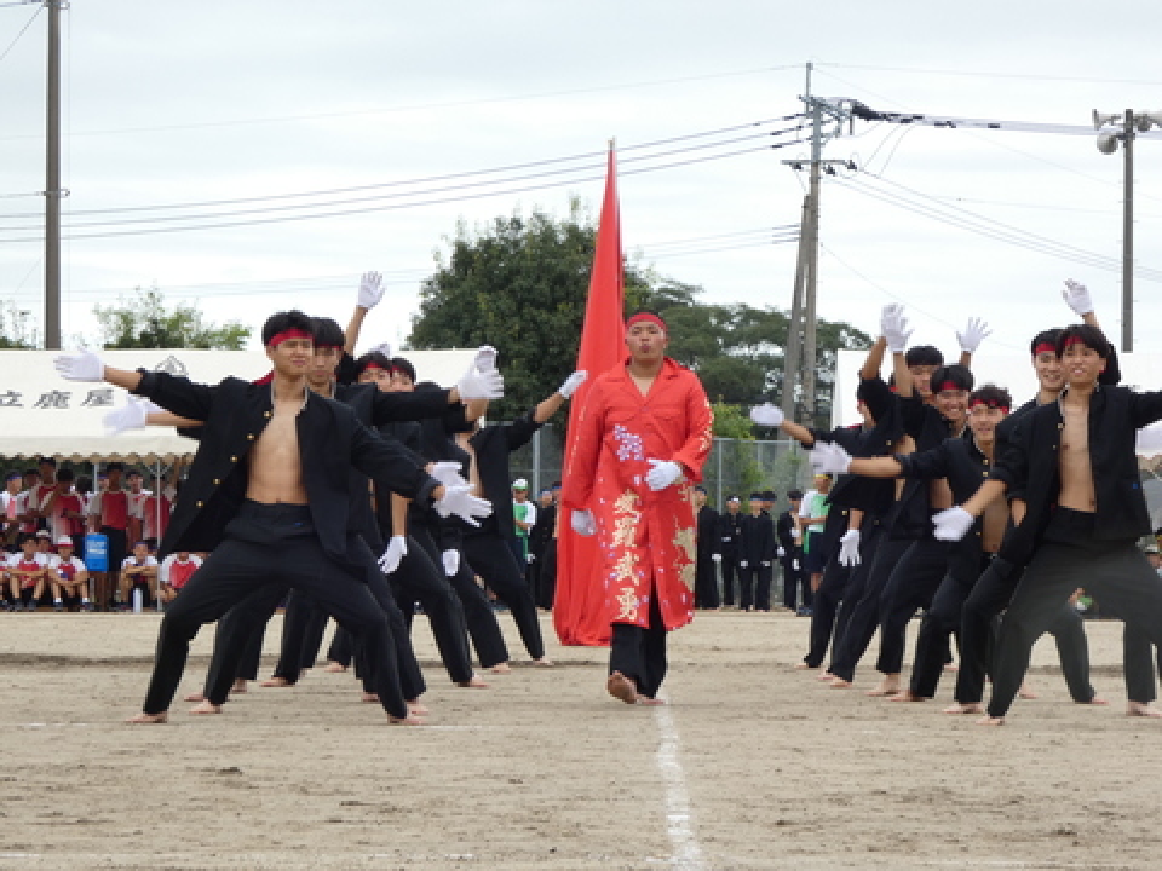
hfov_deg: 12.6
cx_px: 581
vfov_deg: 9.5
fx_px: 5270
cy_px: 436
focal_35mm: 157
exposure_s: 1/100
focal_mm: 28.1
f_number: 5.4
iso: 80
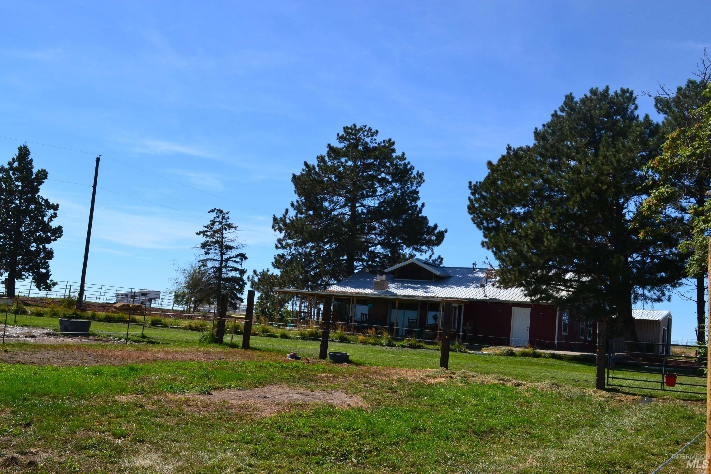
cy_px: 238
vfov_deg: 33.4
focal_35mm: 40
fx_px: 790
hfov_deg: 48.5
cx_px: 362
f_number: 11
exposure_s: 1/400
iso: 400
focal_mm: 26
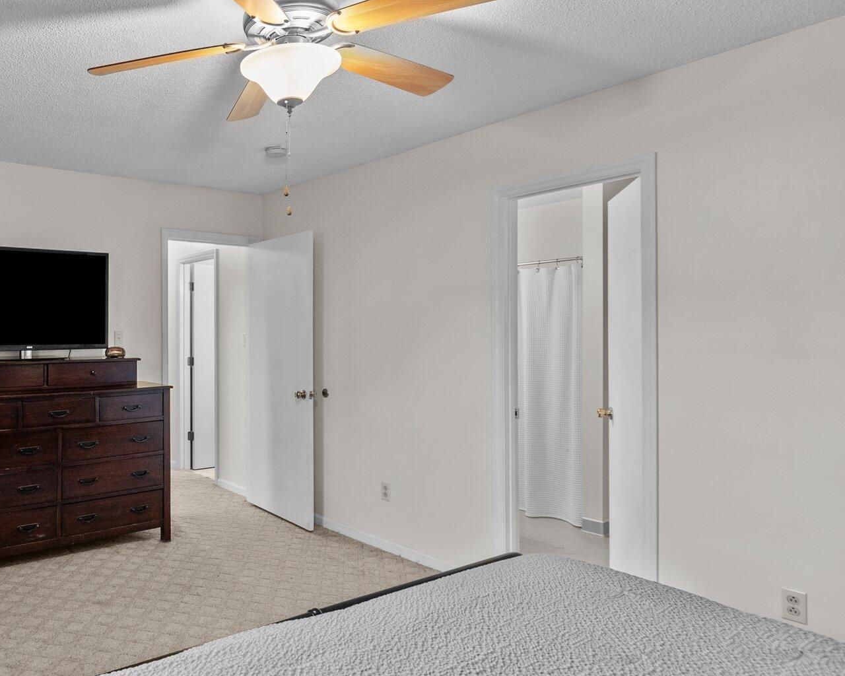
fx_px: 600
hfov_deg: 64.6
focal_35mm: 24
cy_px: 323
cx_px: 180
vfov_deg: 58.7
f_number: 4
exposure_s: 1/20
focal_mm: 16
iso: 400
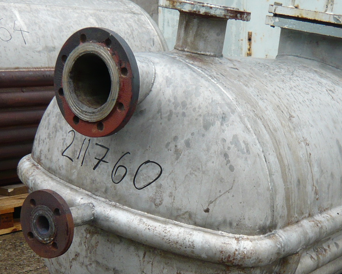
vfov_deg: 23.3
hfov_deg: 28.8
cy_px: 193
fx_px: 658
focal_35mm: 65
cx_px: 246
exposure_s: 1/250
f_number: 2.8
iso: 100
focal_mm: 4.6
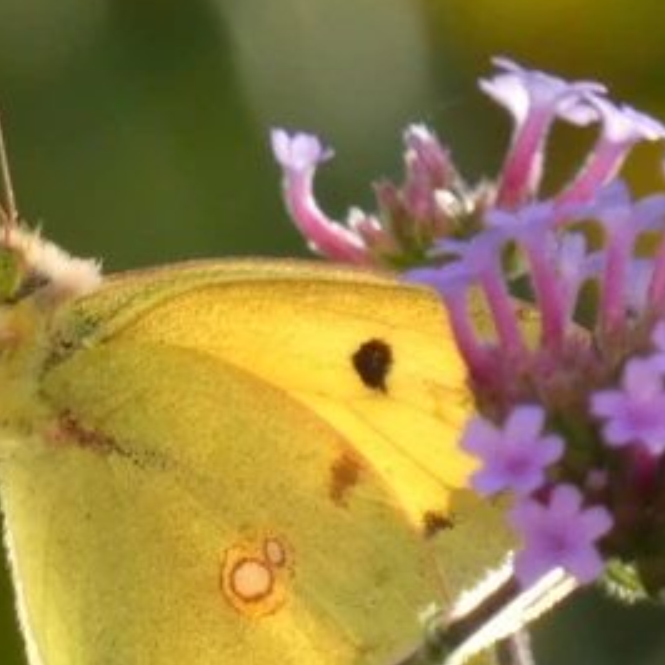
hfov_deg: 1.6
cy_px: 430
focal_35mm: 1094
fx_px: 23778
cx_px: 155
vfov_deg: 1.6
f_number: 5.6
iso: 320
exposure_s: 1/100
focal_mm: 92.3
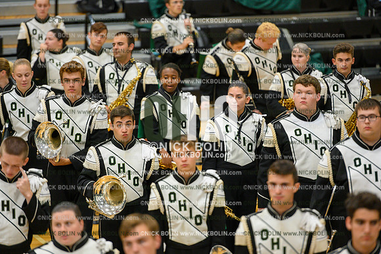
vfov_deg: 6.9
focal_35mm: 200
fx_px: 2117
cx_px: 190
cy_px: 127
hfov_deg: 10.3
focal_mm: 200
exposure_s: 1/320
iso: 1600
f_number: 2.8
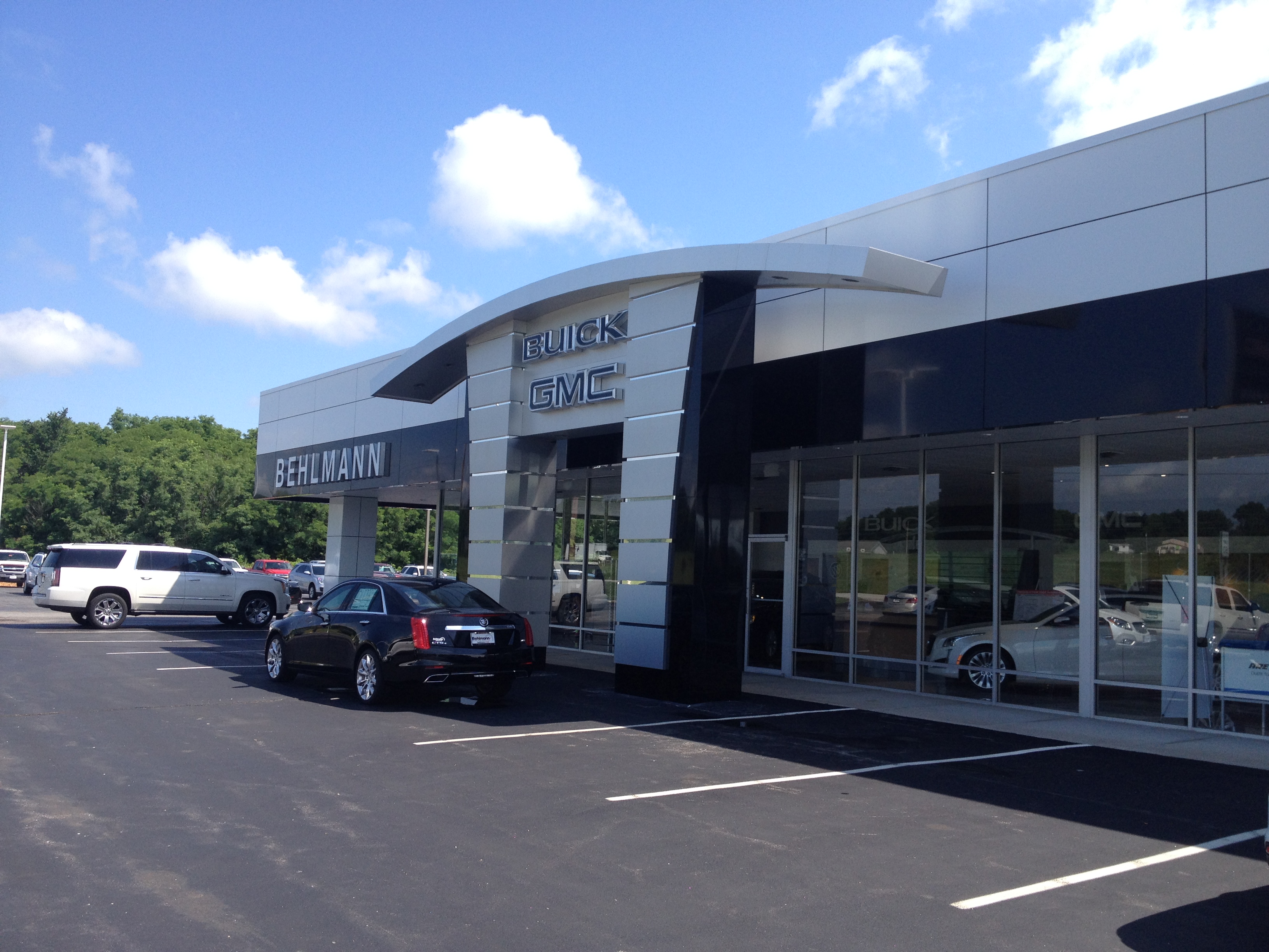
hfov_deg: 52.6
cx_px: 634
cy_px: 476
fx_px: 1283
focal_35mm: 35
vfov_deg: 40.7
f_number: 2.4
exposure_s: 1/986
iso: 50
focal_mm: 4.28
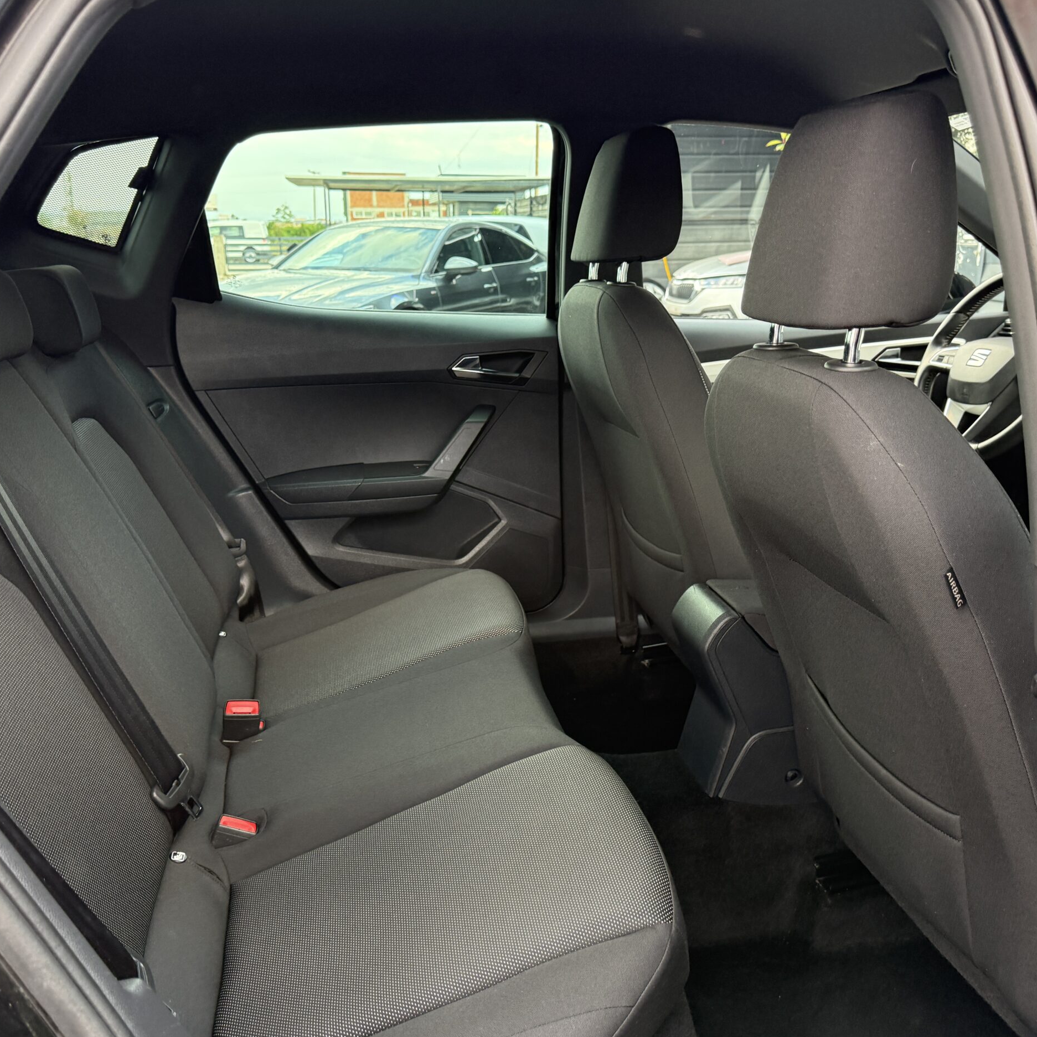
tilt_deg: -15.1
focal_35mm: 29
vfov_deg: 55.6
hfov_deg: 55.6
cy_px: 520
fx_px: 983
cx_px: 515
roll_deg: +0.7
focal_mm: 6.76
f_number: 1.78
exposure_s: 1/80
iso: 200
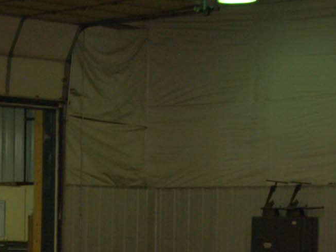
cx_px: -69
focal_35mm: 159
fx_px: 1544
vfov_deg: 9.0
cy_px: 445
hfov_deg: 12.1
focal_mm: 24
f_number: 5.6
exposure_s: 1/60
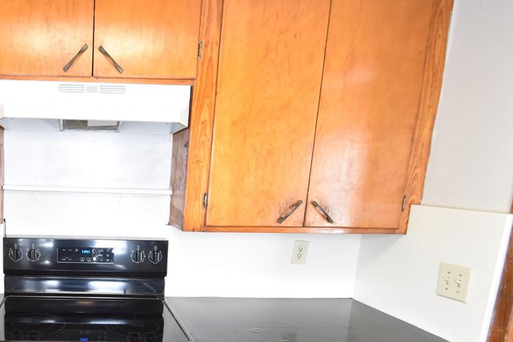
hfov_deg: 59.0
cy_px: 258
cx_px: 84
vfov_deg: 44.8
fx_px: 399
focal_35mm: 28
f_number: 3.5
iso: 800
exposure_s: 1/20
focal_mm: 10
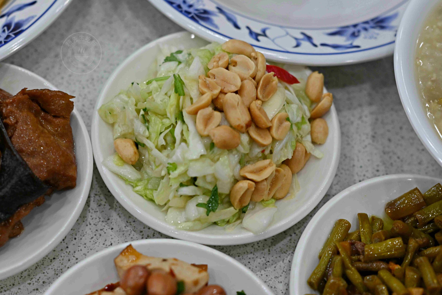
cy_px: 148
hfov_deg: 27.0
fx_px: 921
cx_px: 221
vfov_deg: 18.2
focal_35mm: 75
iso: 360
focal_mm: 50
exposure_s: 1/200
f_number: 3.2
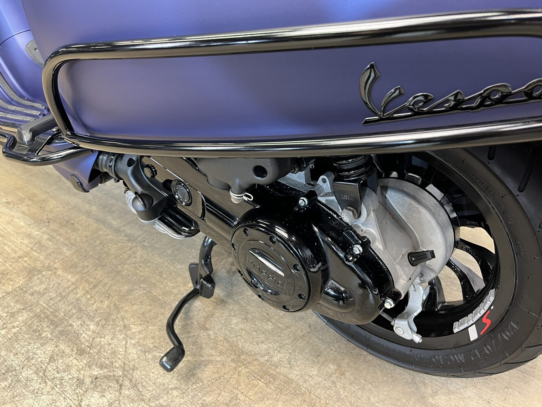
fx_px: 407
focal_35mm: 26
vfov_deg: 53.1
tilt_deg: -35.0
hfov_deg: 67.3
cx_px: 271
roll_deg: +1.2
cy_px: 204
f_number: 1.6
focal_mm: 5.1
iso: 160
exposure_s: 1/50
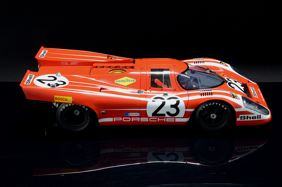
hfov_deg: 33.5
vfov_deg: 22.5
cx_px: 141
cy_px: 94
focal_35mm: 60
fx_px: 469
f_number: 18
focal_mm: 40
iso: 800
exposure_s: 1/6
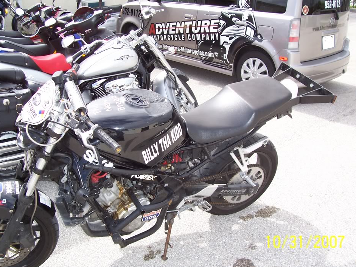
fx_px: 381
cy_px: 133
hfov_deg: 50.1
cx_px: 173
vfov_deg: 38.7
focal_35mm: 37
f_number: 2.7
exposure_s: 1/750
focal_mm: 5.6
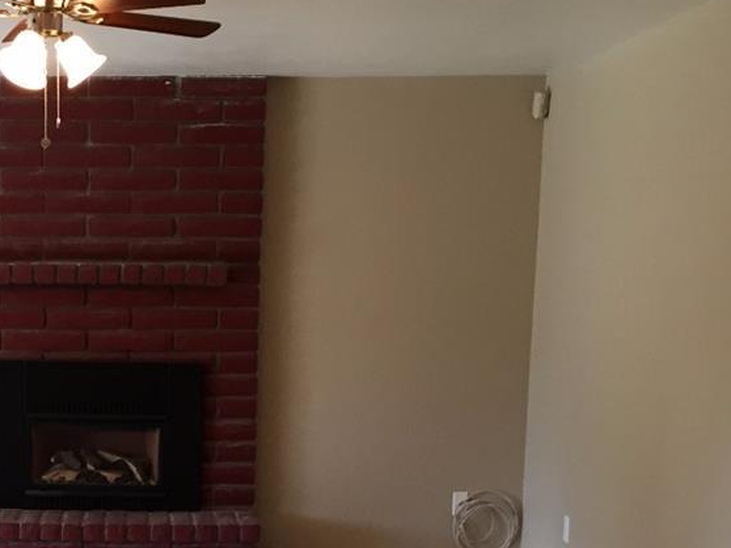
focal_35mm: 78
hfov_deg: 24.6
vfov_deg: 18.2
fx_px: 1646
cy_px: 594
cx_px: 140
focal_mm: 4.15
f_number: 2.2
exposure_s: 1/30
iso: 40
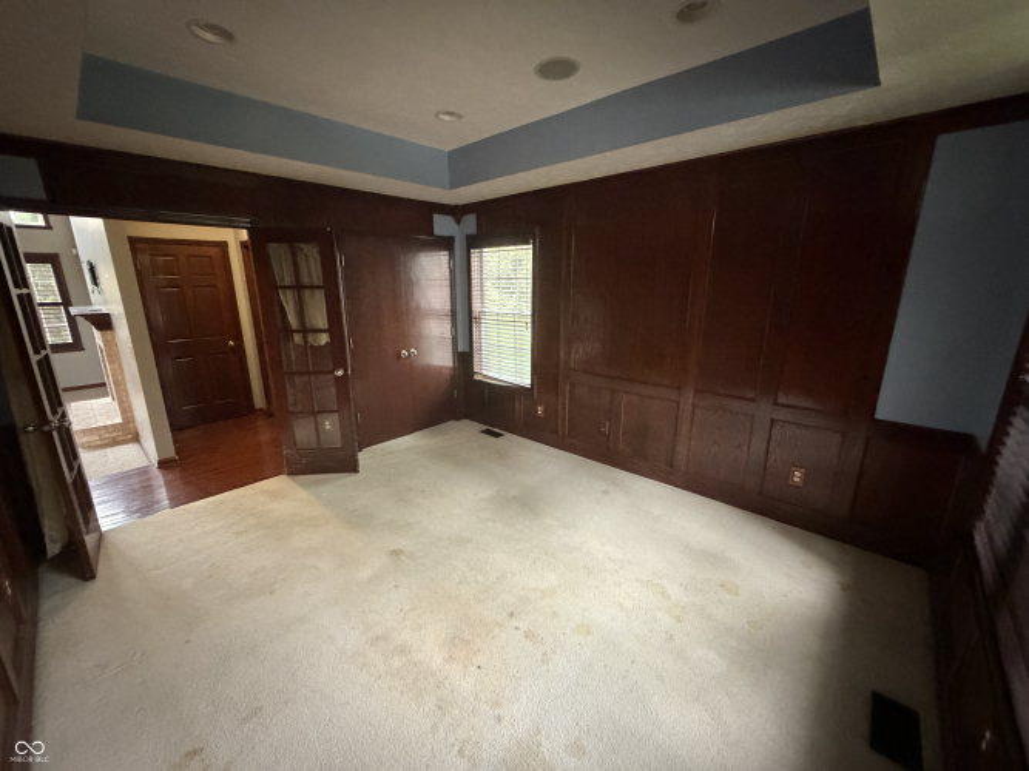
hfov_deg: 102.1
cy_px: 386
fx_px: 416
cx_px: 514
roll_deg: +1.0
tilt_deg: -14.6
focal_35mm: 14
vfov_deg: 85.7
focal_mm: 2.22
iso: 1000
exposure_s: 1/40
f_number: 2.2
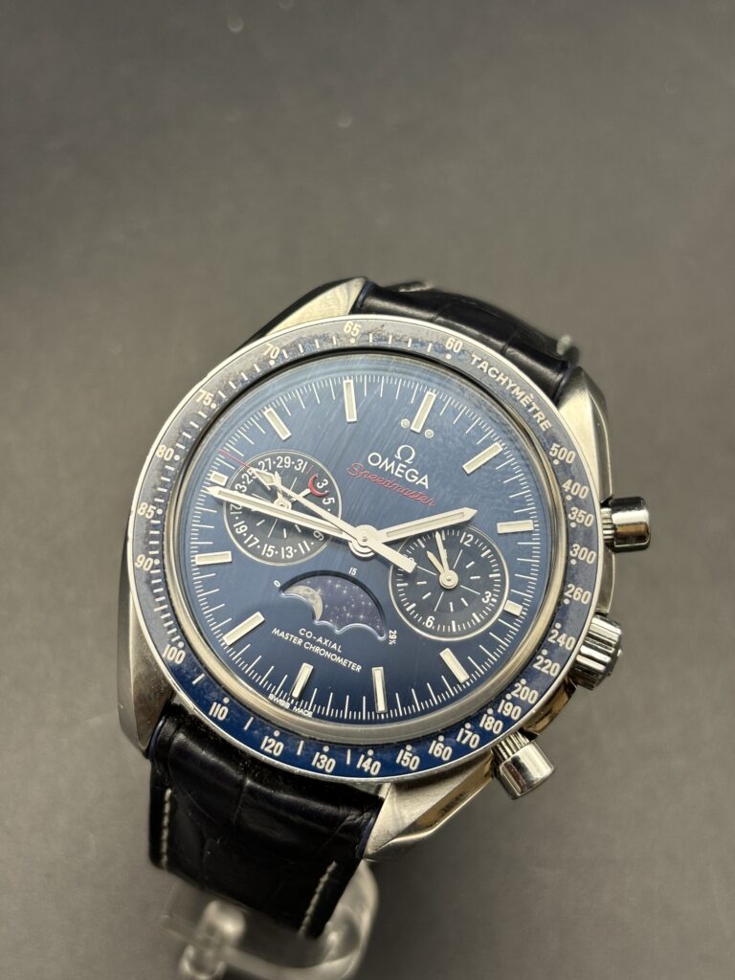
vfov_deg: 36.8
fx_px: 1472
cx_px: 368
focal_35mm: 52
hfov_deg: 28.0
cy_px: 490
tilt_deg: -66.4
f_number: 1.6
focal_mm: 5.96
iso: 40
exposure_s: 1/50
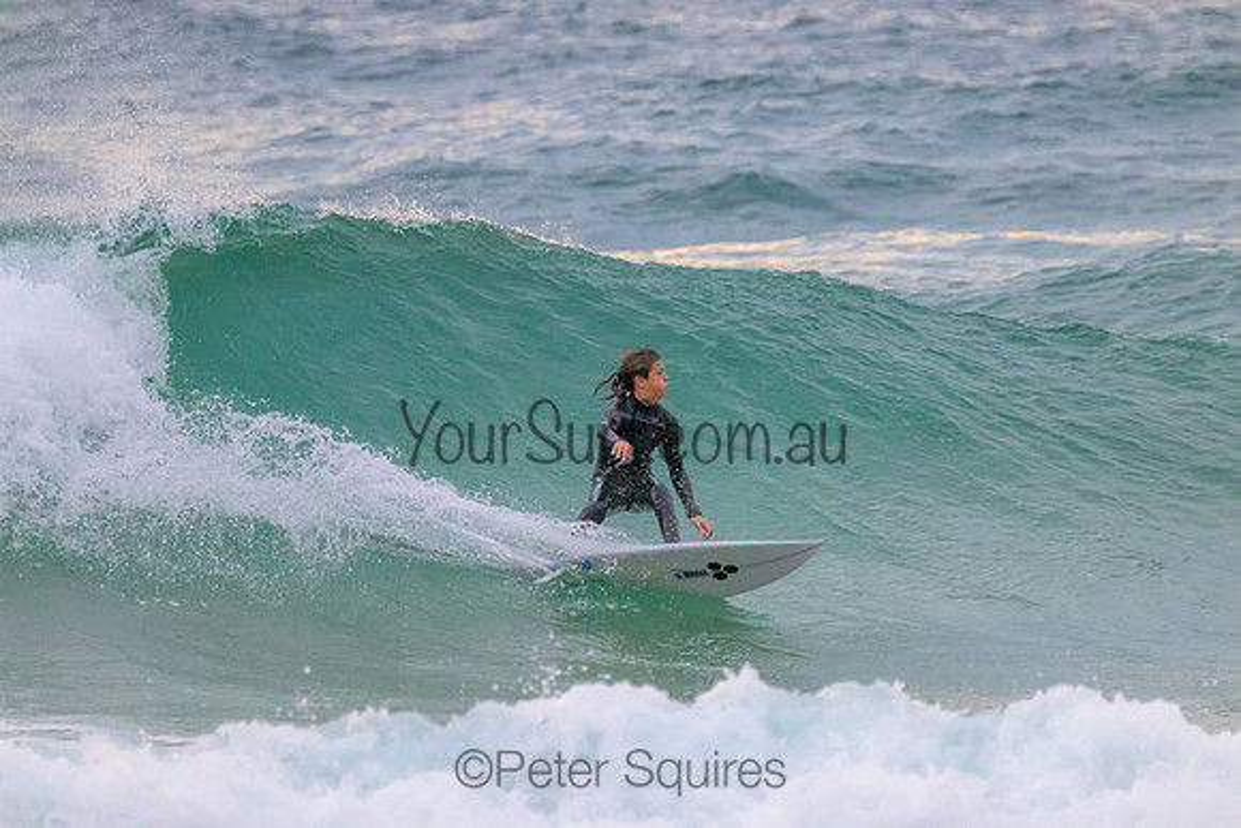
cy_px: 414
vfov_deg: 1.7
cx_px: 620
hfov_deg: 2.6
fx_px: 27583
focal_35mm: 800
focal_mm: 800
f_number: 11
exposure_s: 1/1600
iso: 12800
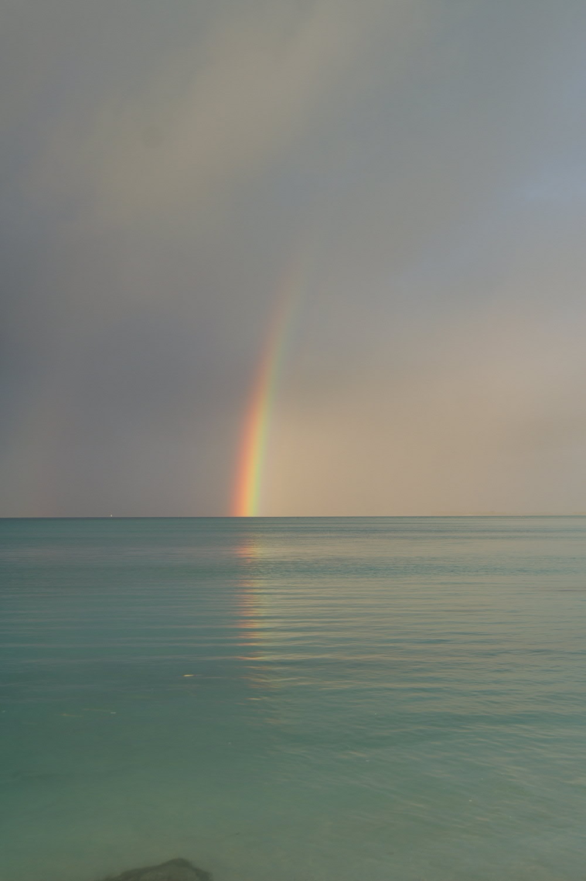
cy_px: 440
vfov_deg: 37.9
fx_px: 1284
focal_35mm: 52
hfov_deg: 25.7
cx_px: 293
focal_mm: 35
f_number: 7.1
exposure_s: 1/50
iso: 100
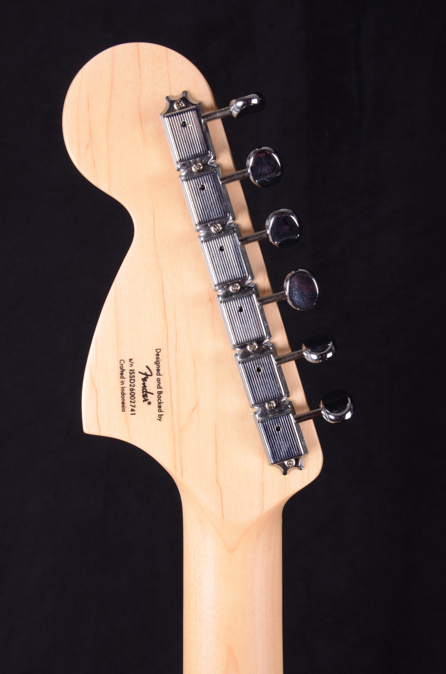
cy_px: 337
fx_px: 1064
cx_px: 223
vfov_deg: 35.1
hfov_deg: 23.7
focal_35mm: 57
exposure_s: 1/200
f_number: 13
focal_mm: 38
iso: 200
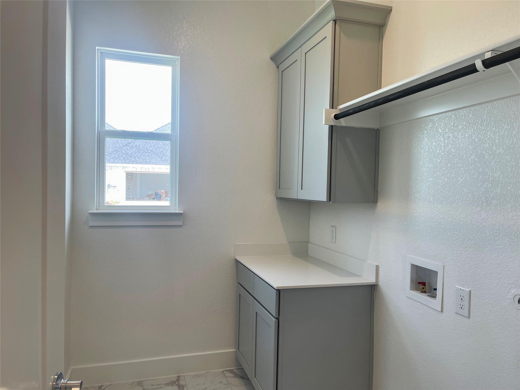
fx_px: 376
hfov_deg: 69.4
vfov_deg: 54.9
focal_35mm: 25
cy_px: 195
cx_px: 260
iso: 40
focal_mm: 5.1
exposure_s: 1/120
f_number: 1.6
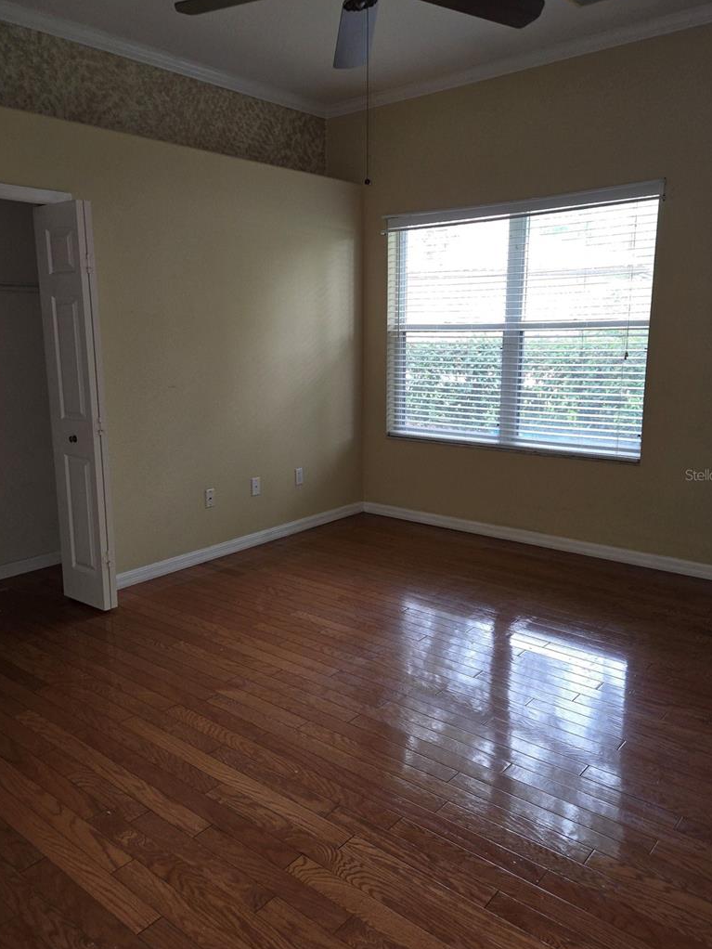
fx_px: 740
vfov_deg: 65.3
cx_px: 333
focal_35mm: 27
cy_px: 474
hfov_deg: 51.3
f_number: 1.8
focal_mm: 5.4
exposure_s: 1/40
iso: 100
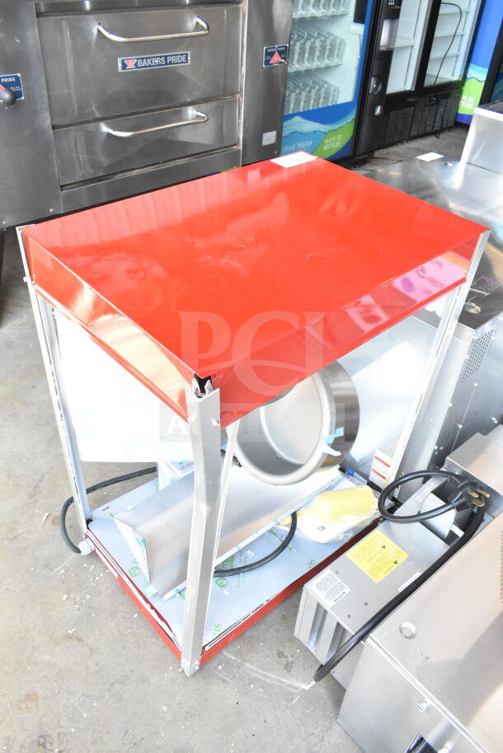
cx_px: 252
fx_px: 565
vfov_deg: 67.4
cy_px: 376
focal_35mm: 27
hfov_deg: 48.0
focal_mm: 18
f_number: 7.1
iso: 1600
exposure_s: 1/200
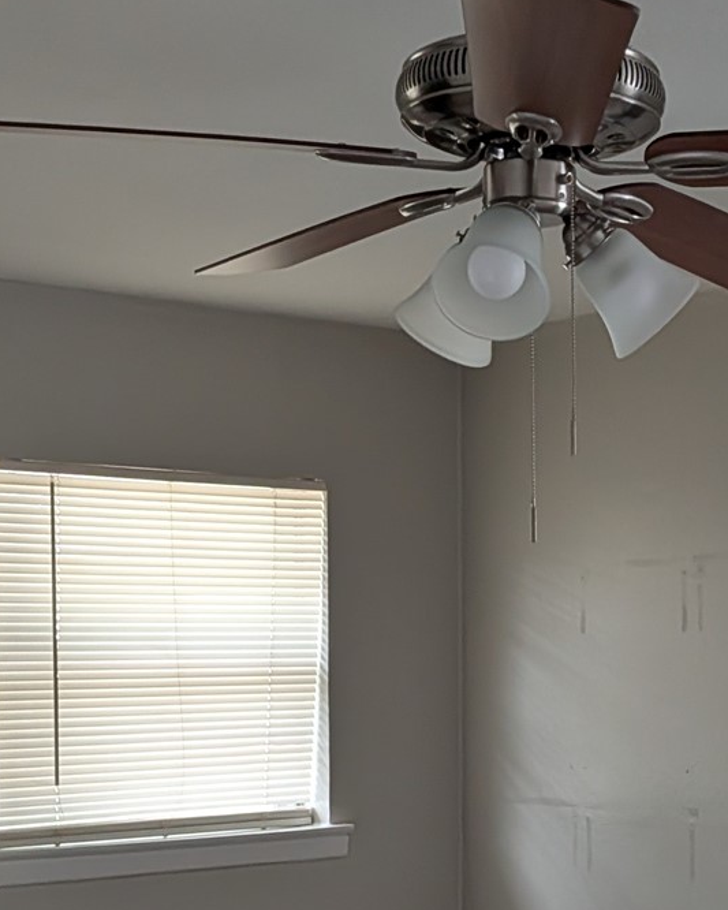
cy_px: 639
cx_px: 557
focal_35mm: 72
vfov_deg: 26.2
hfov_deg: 21.1
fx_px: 1939
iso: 1025
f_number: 1.68
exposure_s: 1/65
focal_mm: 6.9
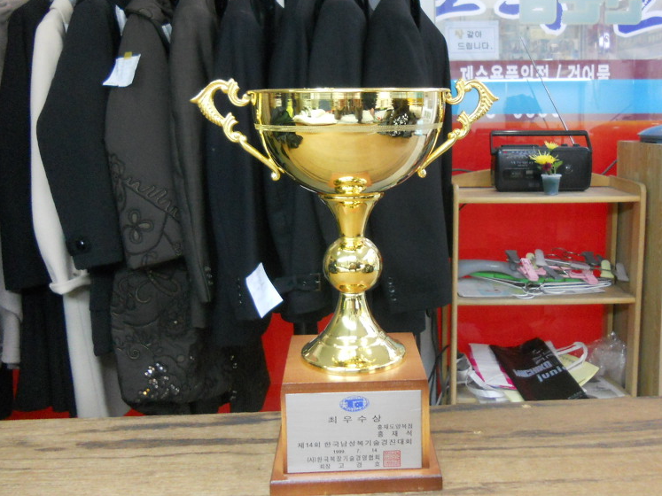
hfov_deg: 50.0
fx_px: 707
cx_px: 381
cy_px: 164
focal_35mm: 37
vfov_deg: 38.2
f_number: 3.2
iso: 400
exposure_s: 1/25
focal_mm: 4.9
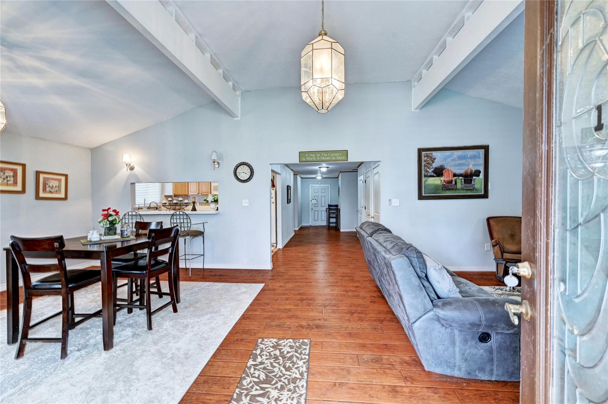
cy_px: 202
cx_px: 304
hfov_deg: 104.3
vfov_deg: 81.1
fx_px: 236
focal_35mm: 14
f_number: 8
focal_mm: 14
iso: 400
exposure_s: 1/6
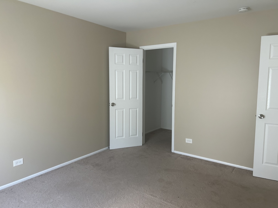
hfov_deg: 67.3
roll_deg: -0.1
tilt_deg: -6.8
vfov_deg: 53.1
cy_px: 104
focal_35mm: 26
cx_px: 139
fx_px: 209
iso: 125
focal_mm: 5.7
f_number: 1.5
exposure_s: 1/60
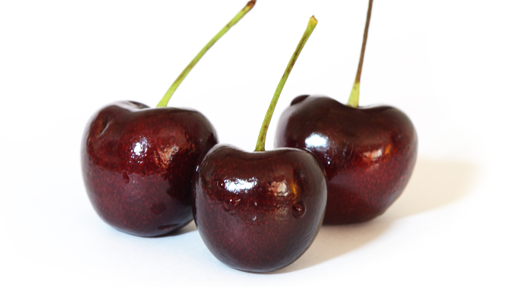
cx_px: 238
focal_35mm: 185
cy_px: 104
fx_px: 2496
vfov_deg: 6.6
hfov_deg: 11.7
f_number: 11
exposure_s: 1.3
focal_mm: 105
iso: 100
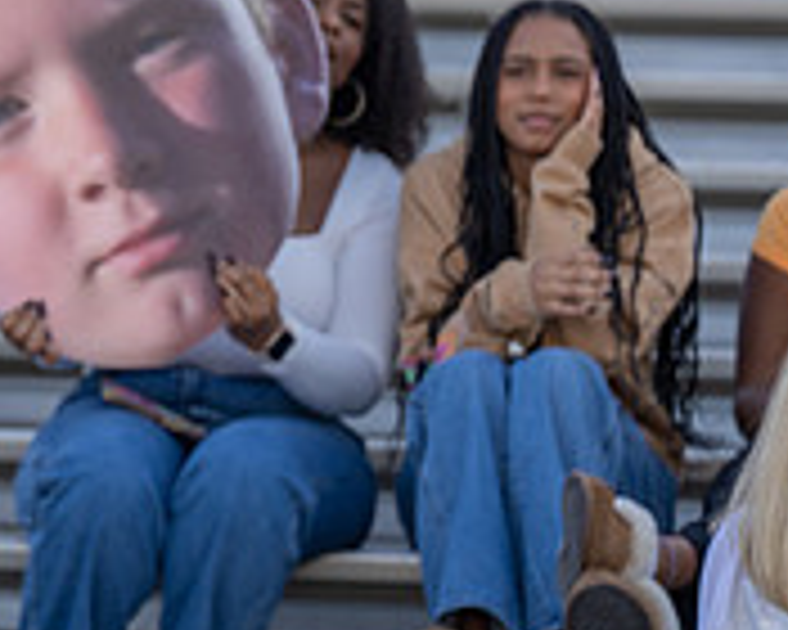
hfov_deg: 3.1
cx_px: -392
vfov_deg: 2.5
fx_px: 14553
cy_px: 232
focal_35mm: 624
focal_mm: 200
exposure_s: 1/500
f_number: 3.2
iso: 100
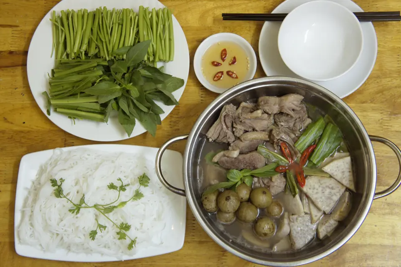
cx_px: 200
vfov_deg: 24.4
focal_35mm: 56
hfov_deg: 36.0
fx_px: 618
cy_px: 134
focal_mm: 37
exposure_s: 1/60
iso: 1250
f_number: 4.5
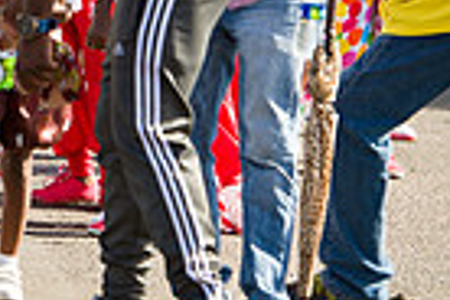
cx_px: -143
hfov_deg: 3.6
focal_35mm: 569
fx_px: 7112
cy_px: -20
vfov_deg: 2.4
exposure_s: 1/200
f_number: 5.6
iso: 100
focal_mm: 135
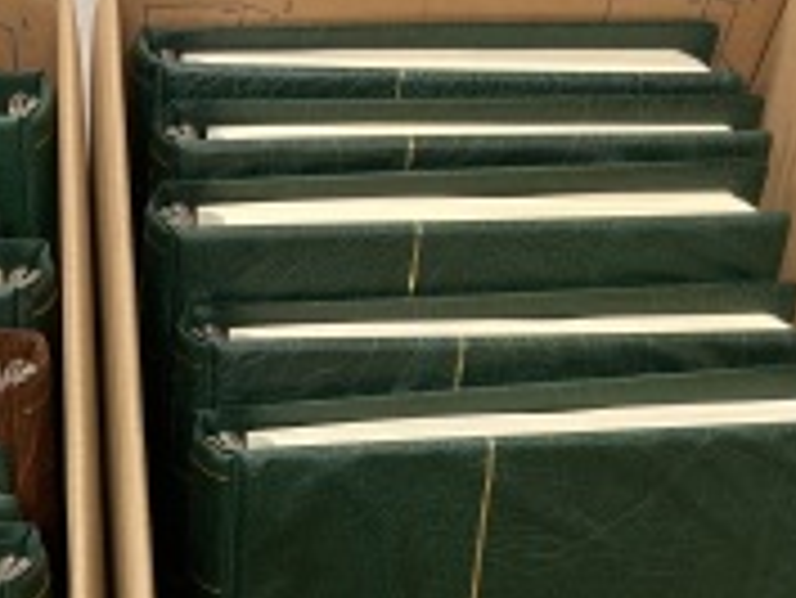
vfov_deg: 20.1
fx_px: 1634
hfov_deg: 26.7
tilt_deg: -57.0
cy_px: 611
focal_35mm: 71
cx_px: 126
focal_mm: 3.99
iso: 250
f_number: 1.8
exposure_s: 1/50
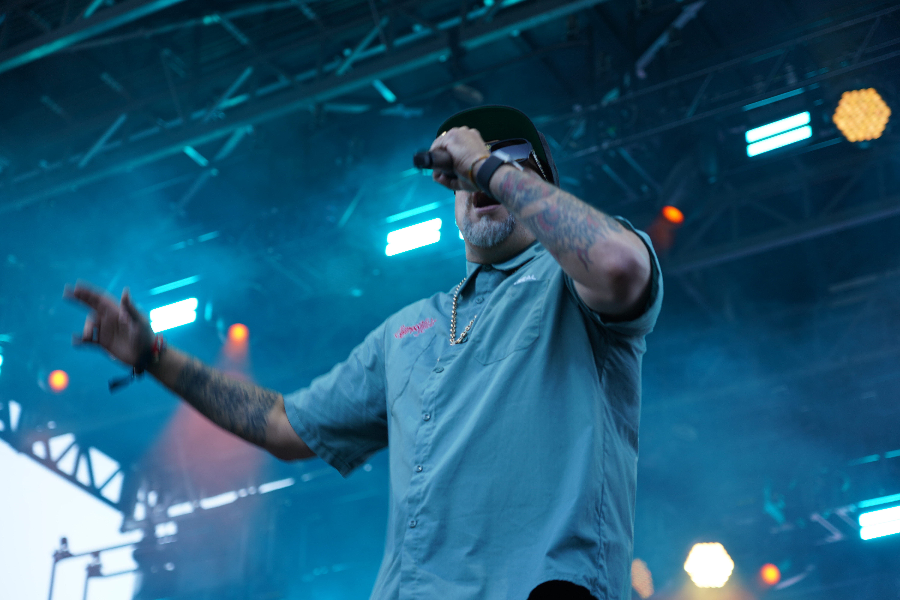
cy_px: 300
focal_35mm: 69
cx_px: 450
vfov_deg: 19.7
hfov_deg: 29.2
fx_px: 1725
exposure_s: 1/160
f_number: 4
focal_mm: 69
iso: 200
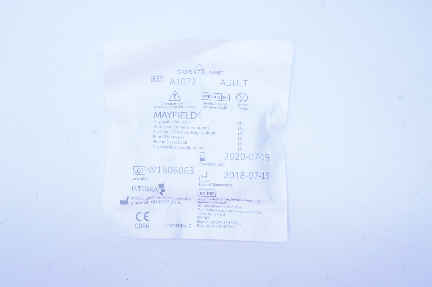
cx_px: 208
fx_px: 479
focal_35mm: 40
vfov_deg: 33.3
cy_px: 149
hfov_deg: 48.5
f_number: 14
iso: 400
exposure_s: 1/13
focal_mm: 24
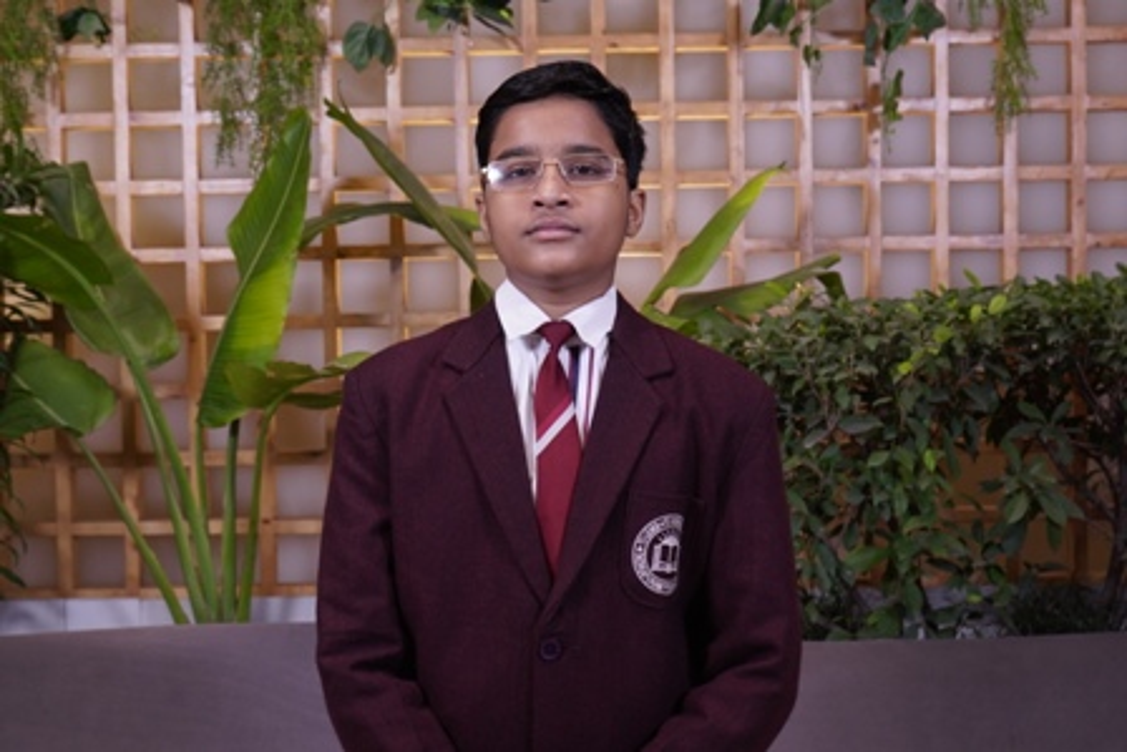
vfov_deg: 25.1
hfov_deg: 36.9
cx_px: 564
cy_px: 376
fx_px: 1691
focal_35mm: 54
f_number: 5
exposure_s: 1/125
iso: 640
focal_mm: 36
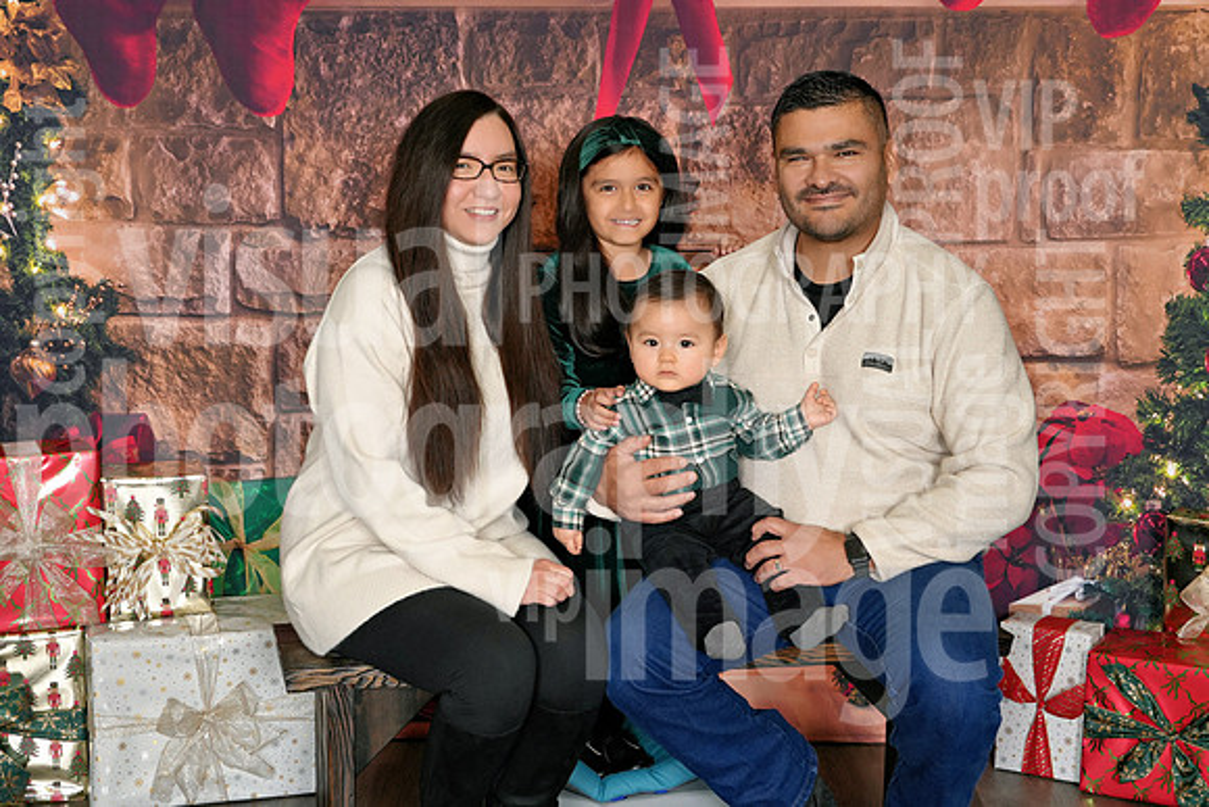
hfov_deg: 34.2
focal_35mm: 58
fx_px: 1965
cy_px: 404
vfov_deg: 23.2
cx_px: 604
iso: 800
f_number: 8
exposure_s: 1/125
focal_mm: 39
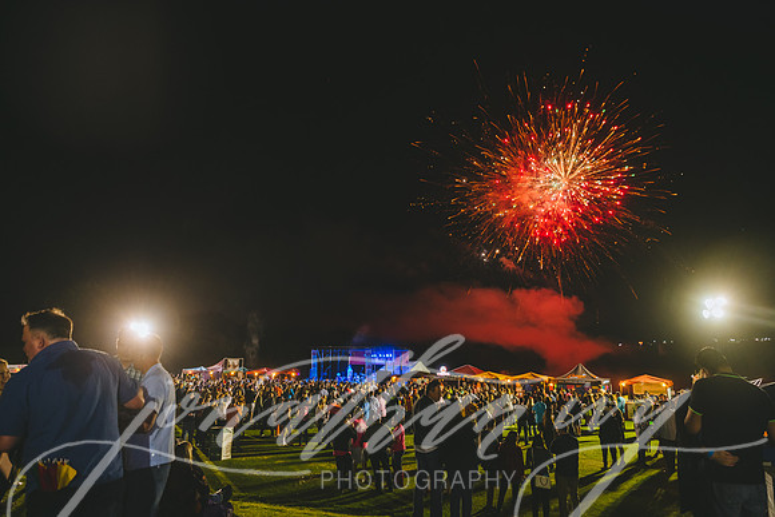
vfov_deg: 51.5
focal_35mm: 25
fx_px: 536
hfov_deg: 71.8
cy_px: 259
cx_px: 380
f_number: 2.8
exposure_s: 1/100
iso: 800
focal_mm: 24
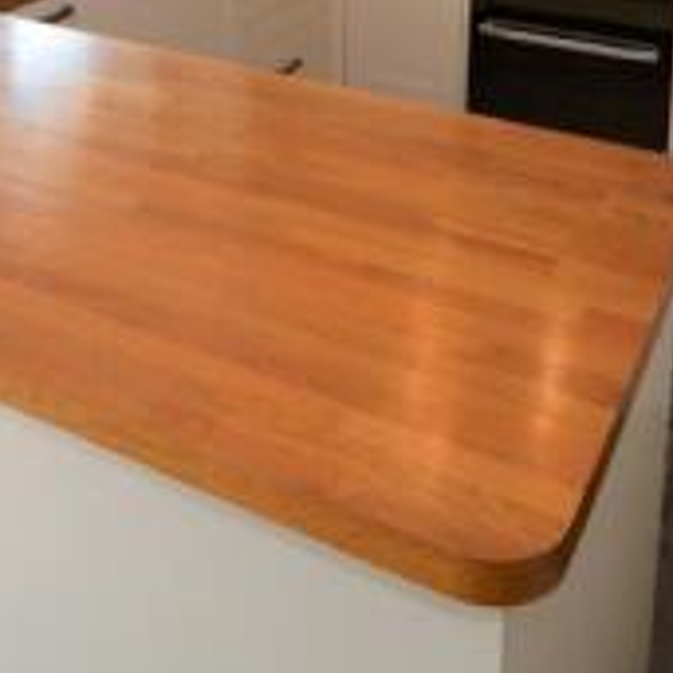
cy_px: -126
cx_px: 213
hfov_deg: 34.3
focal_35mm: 49
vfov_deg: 29.9
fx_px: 1078
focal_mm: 10
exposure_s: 1/125
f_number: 5.6
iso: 320
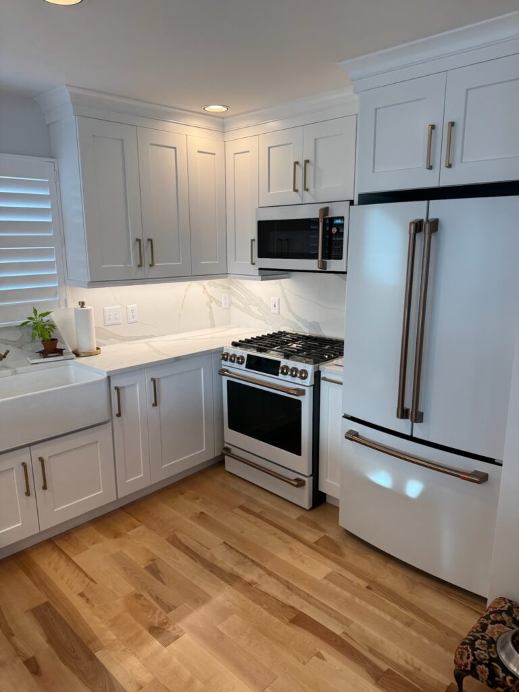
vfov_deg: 71.6
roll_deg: +0.4
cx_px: 260
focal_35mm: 24
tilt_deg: -12.1
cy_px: 346
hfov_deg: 56.8
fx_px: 480
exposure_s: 1/120
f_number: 1.78
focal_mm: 6.76
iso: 80
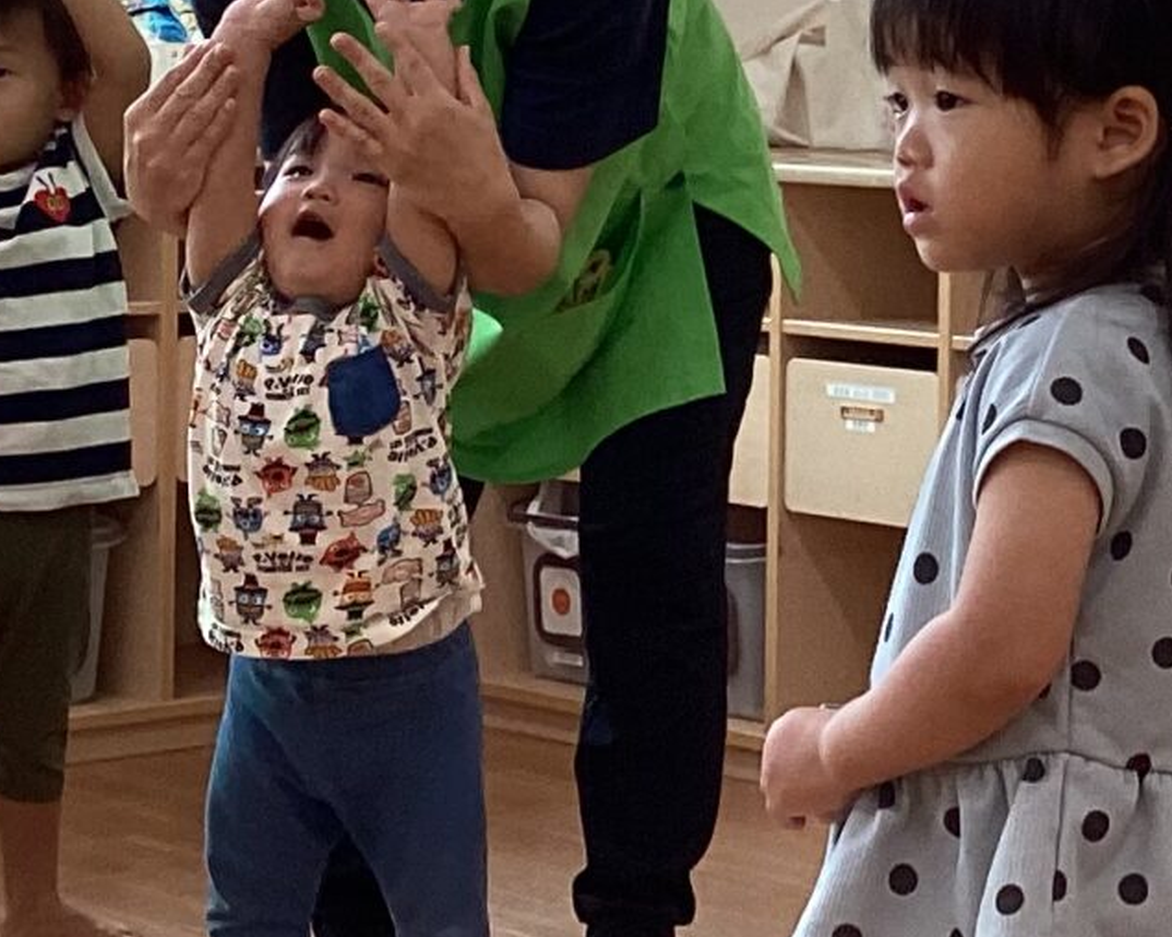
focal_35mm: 122
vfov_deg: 12.6
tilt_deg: -0.1
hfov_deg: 15.2
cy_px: 140
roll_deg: +0.0
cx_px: 1451
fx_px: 4232
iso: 64
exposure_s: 1/100
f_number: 2.4
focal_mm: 3.3
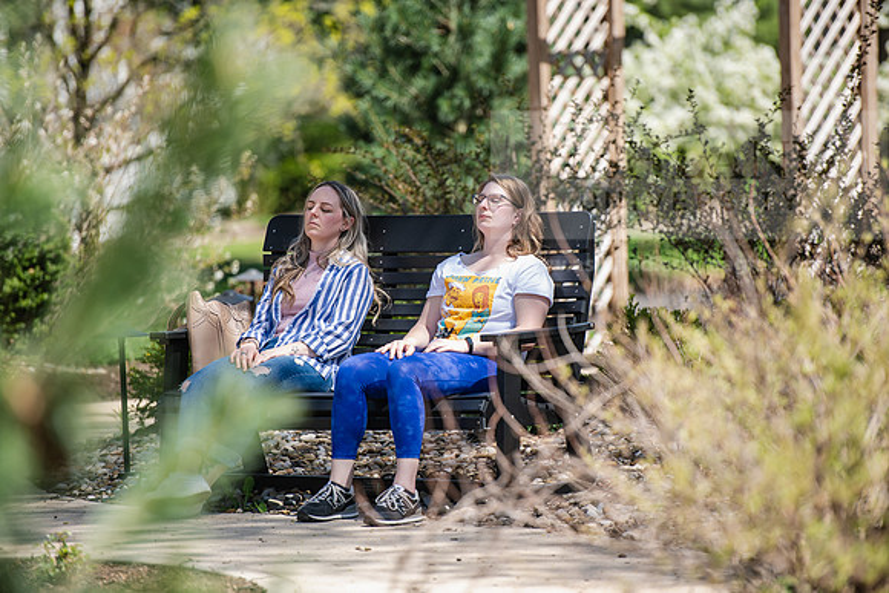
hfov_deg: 10.3
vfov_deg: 6.9
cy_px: 296
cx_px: 444
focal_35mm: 200
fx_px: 4940
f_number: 3.2
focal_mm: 200
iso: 100
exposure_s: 1/400
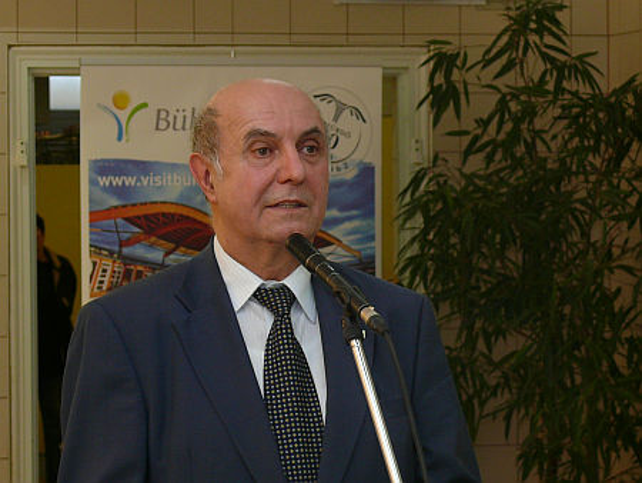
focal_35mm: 173
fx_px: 3210
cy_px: 242
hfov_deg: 11.4
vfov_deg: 8.6
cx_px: 321
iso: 100
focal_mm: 20.5
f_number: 4
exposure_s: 1/30
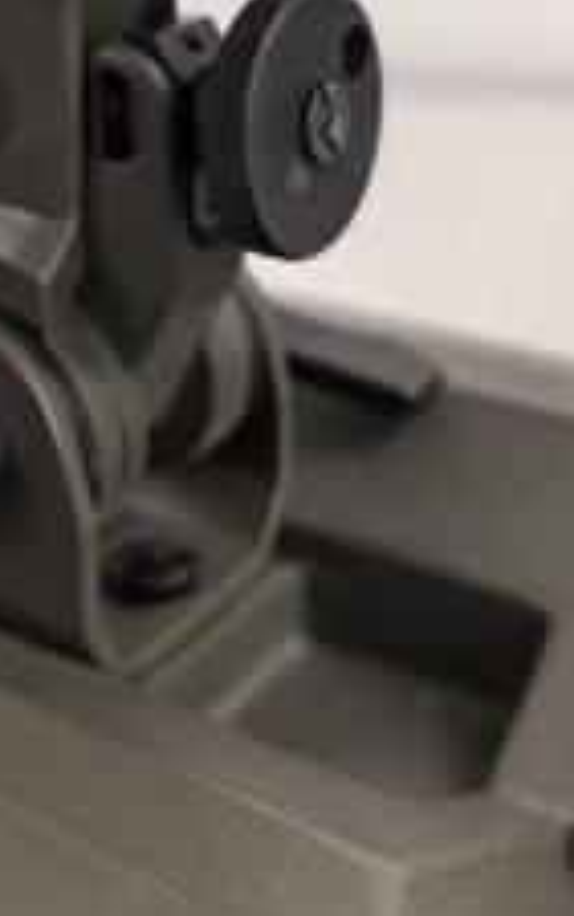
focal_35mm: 56
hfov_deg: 22.8
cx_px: 110
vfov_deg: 33.7
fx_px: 1399
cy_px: 41
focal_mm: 8.5
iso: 50
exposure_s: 1/105
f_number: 2
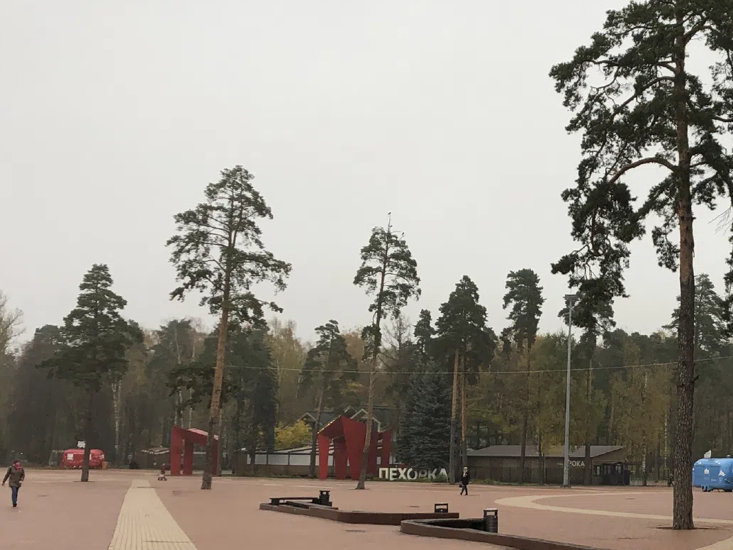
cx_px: 647
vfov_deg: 22.5
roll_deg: -3.2
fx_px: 1376
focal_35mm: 65
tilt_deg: +4.9
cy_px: 359
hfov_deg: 28.8
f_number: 1.8
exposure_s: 1/120
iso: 32
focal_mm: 4
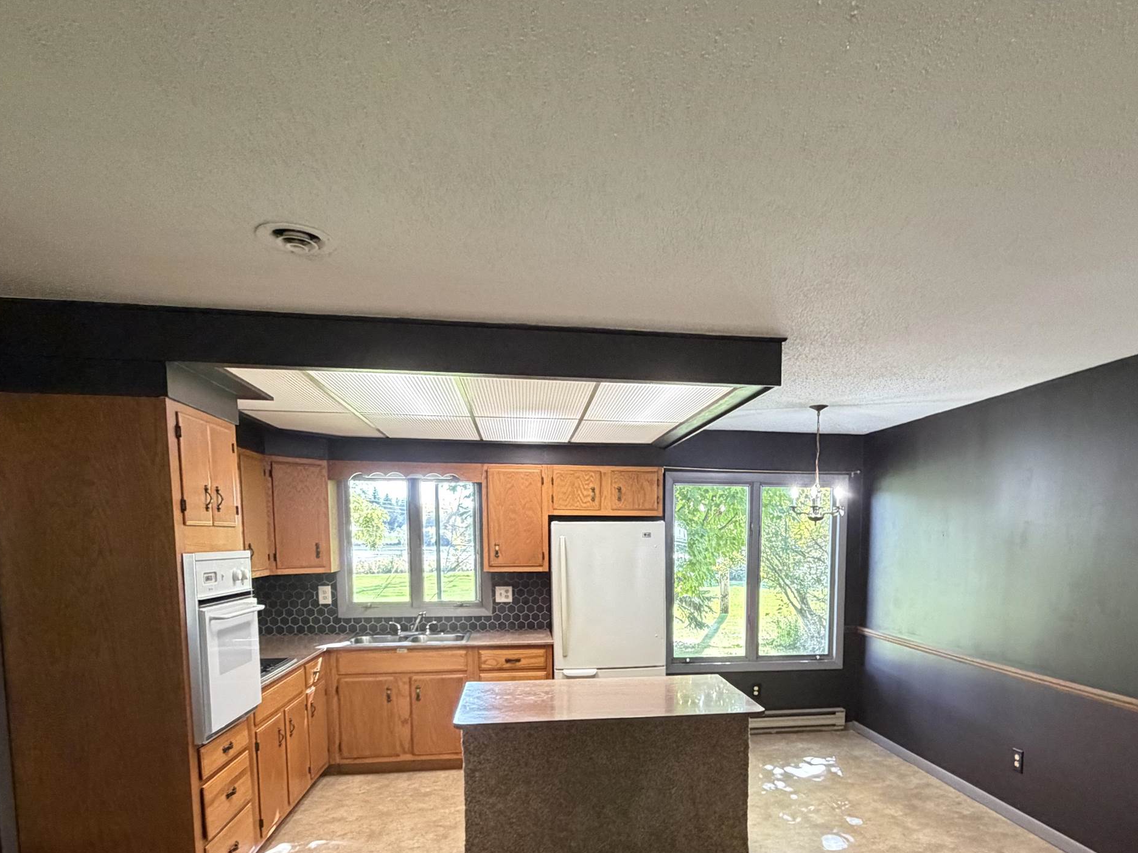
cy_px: 616
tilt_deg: -5.6
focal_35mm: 23
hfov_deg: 73.5
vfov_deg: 56.6
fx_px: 756
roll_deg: +0.4
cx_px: 655
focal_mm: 2.22
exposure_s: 1/60
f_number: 2.2
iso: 400
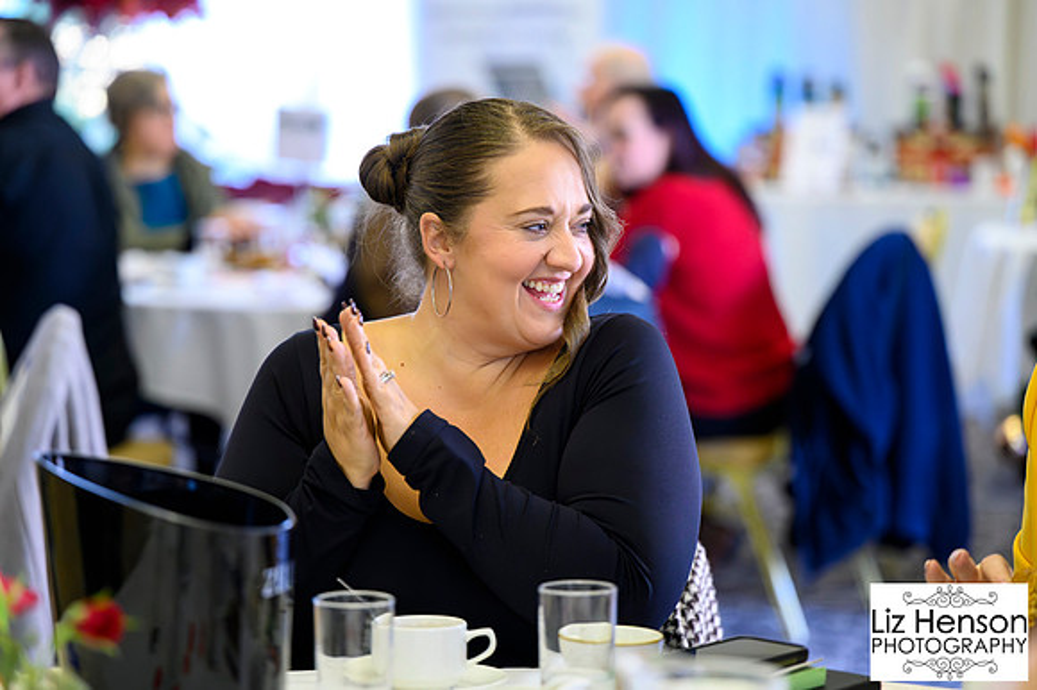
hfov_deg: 19.7
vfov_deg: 13.1
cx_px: 518
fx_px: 2994
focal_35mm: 104
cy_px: 345
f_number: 2.8
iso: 10000
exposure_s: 1/200
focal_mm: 104
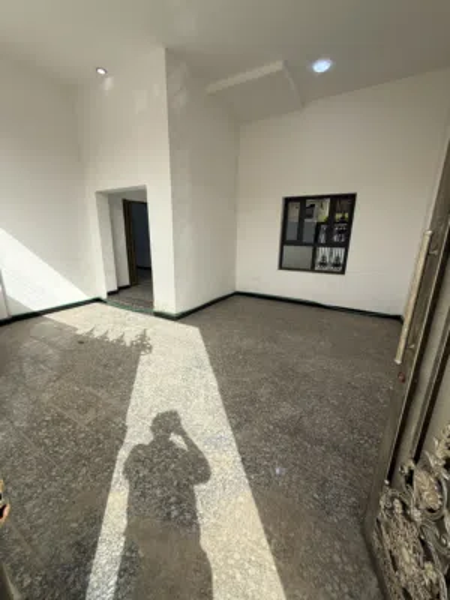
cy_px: 300
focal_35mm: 14
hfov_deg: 85.7
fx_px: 243
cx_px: 225
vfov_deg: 102.1
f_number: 2.2
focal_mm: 2.22
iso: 50
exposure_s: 1/942
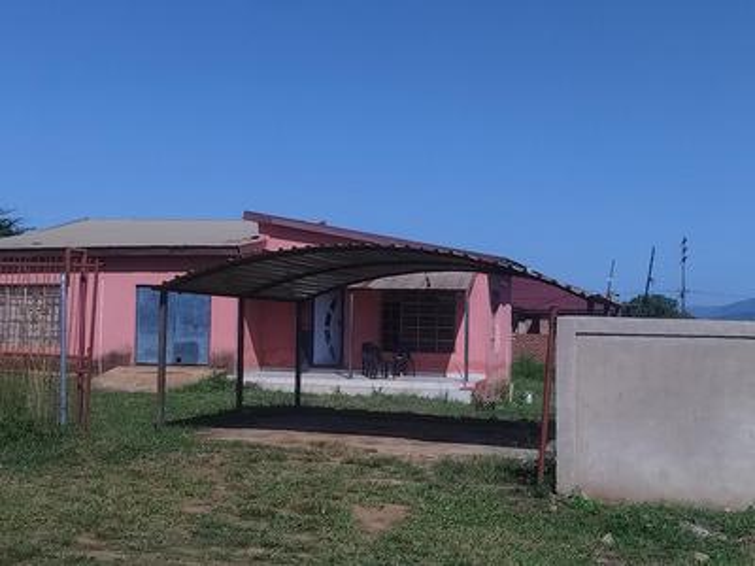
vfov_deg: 27.5
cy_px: 283
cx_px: 378
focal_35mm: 53
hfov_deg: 36.2
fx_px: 1156
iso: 100
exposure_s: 1/2173
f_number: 1.9
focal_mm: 4.95
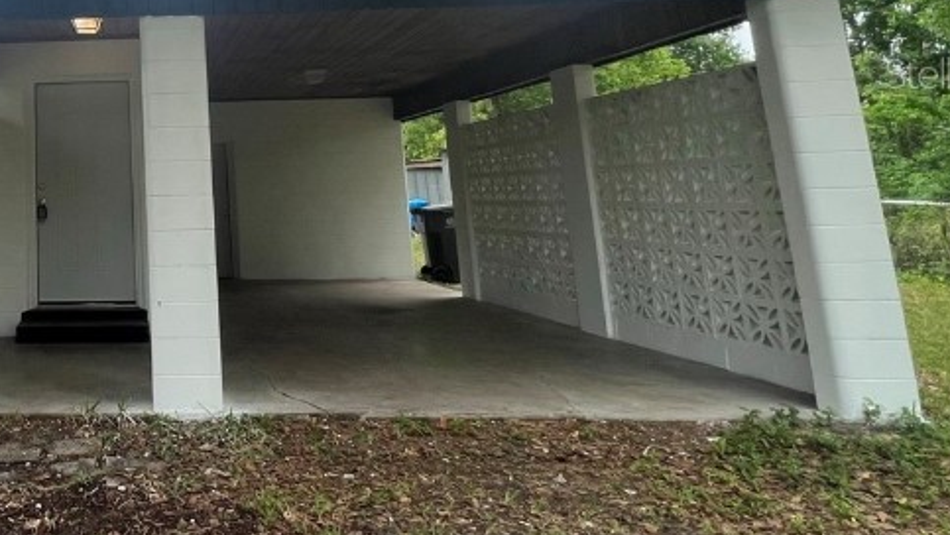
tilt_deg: +8.5
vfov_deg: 36.9
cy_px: 73
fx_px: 756
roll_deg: +1.1
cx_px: 63
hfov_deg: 54.3
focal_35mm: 30
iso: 32
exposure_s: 1/708
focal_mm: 1.57
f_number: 1.8
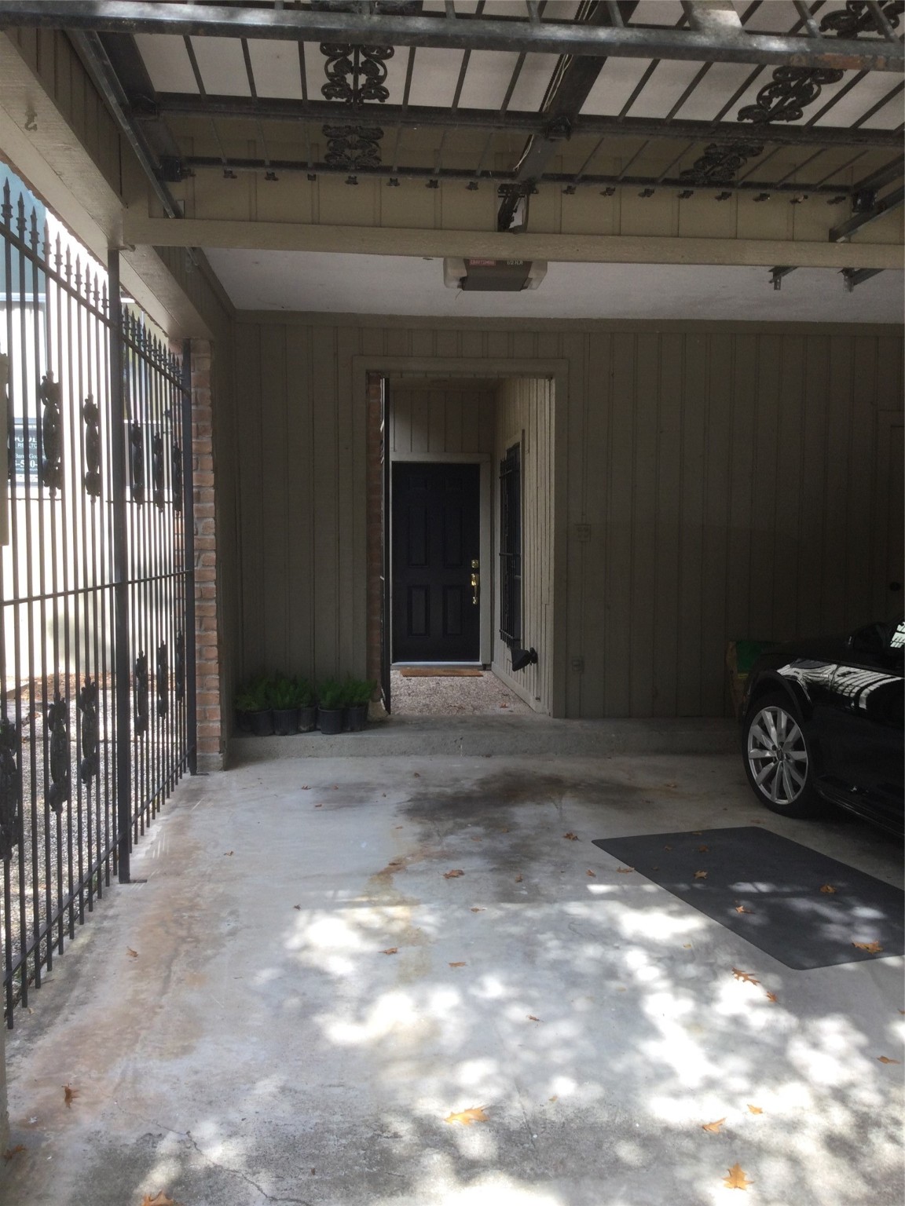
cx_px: 452
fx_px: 1081
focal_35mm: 31
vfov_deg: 58.4
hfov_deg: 45.4
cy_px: 603
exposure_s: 1/149
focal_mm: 3.3
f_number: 2.4
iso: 25
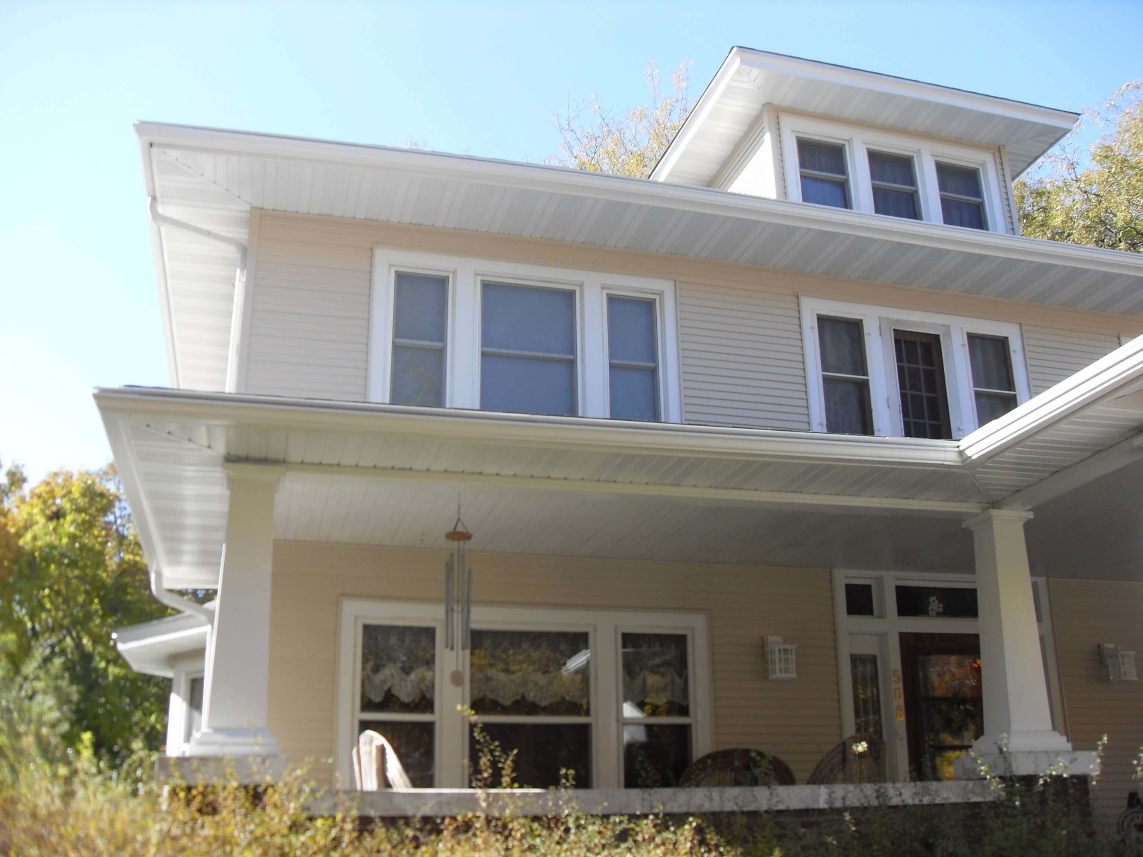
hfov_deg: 54.0
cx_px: 572
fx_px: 1123
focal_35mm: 34
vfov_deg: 41.8
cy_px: 428
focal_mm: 6.3
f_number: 7
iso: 80
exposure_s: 1/60
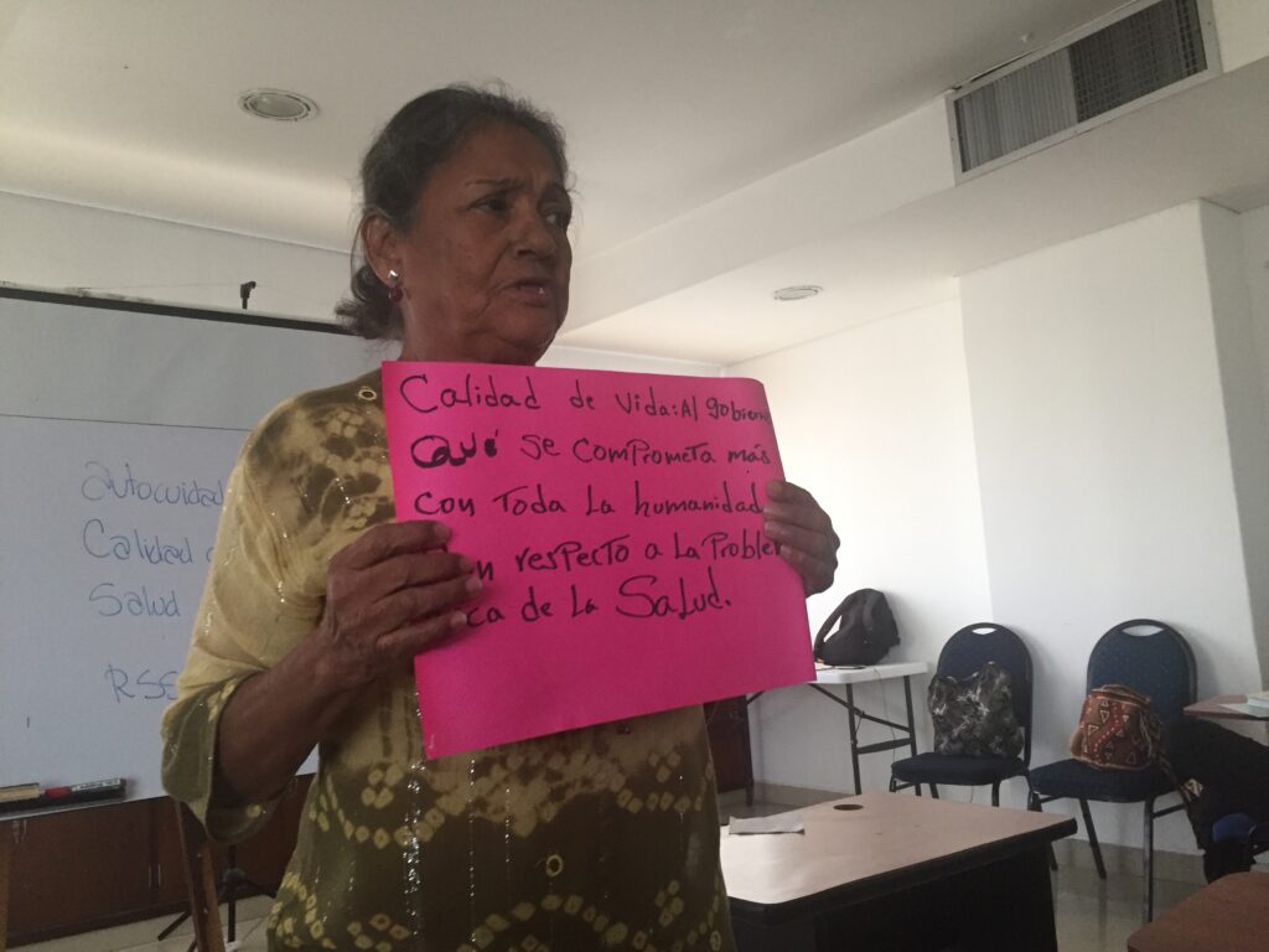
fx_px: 1063
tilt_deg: +6.5
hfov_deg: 61.7
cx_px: 634
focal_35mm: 29
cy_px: 476
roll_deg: +2.9
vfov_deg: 48.2
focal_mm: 4.15
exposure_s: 1/30
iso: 125
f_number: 2.2
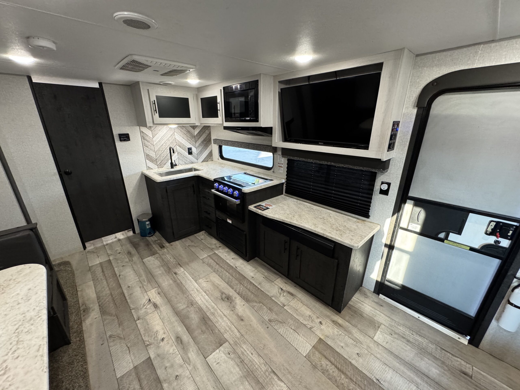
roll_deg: +1.0
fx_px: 210
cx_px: 260
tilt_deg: -17.7
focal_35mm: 14
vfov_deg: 85.7
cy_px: 195
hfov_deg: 102.1
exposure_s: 1/60
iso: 400
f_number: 2.2
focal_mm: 2.22
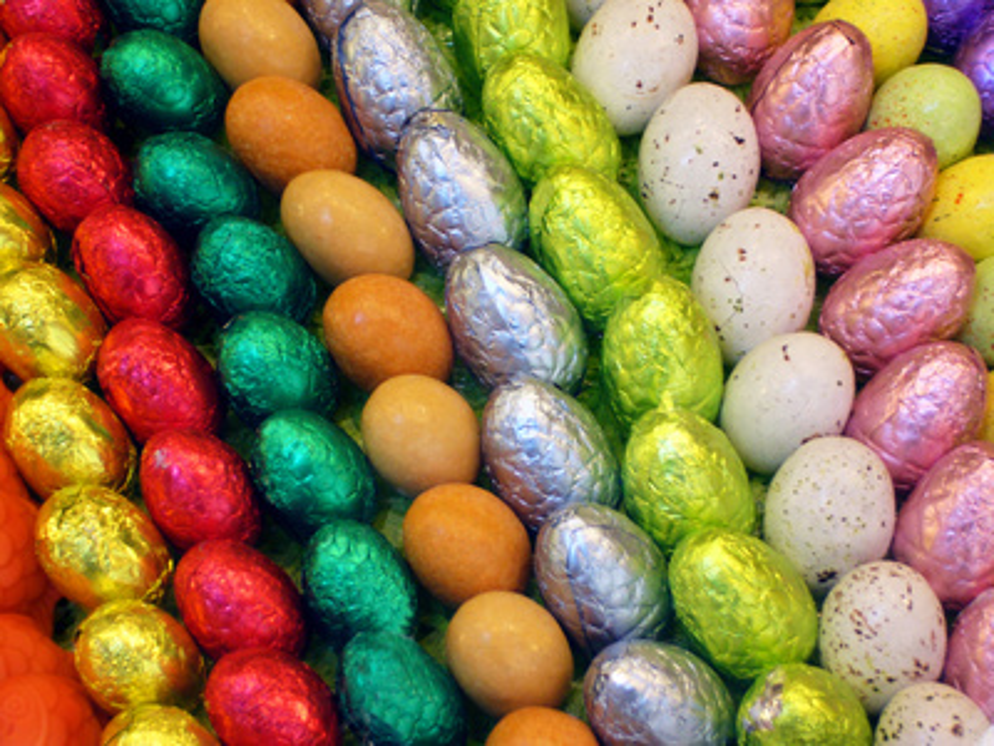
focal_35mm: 103
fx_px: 2958
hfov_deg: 19.1
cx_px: 497
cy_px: 373
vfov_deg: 14.4
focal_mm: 17
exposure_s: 1/15
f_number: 4.9
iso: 100
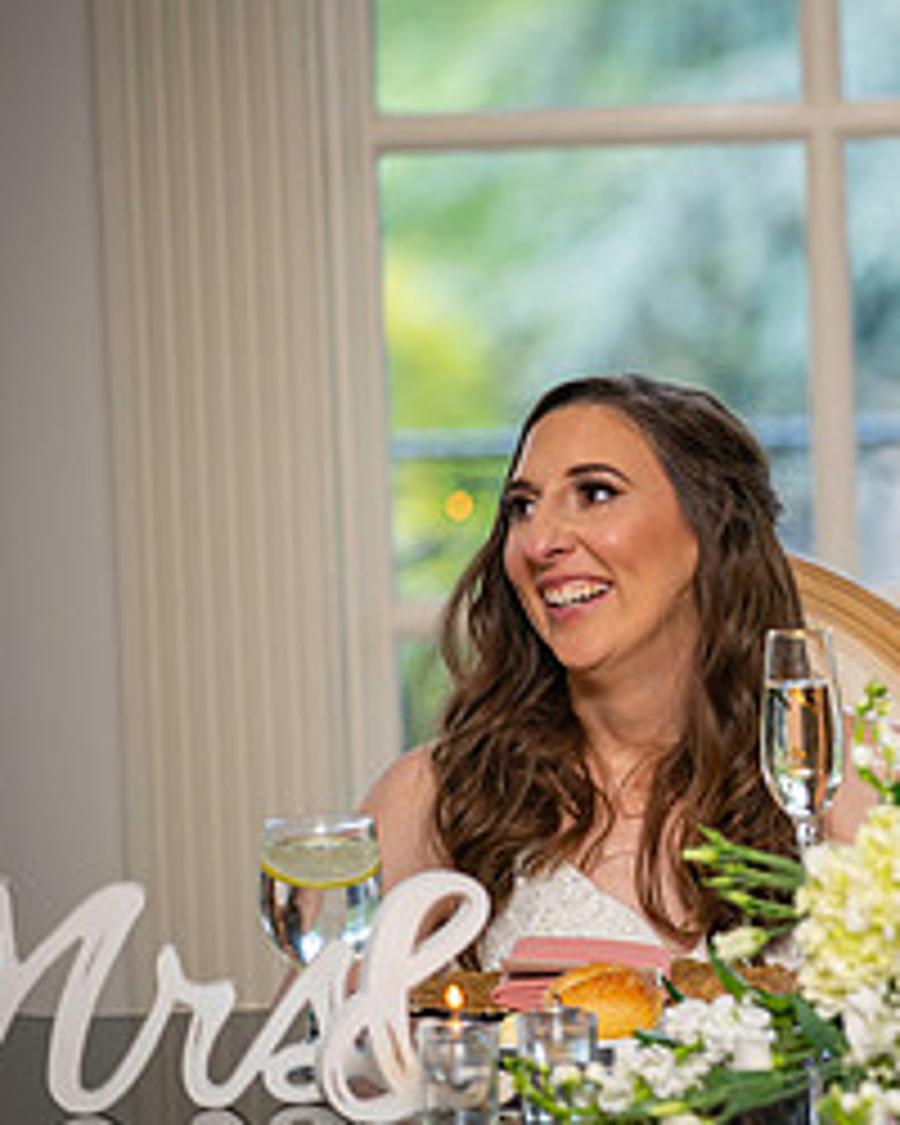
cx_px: 1238
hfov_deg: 5.2
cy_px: 540
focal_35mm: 294
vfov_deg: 6.6
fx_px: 9789
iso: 640
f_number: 2.8
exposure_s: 1/125
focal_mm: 135
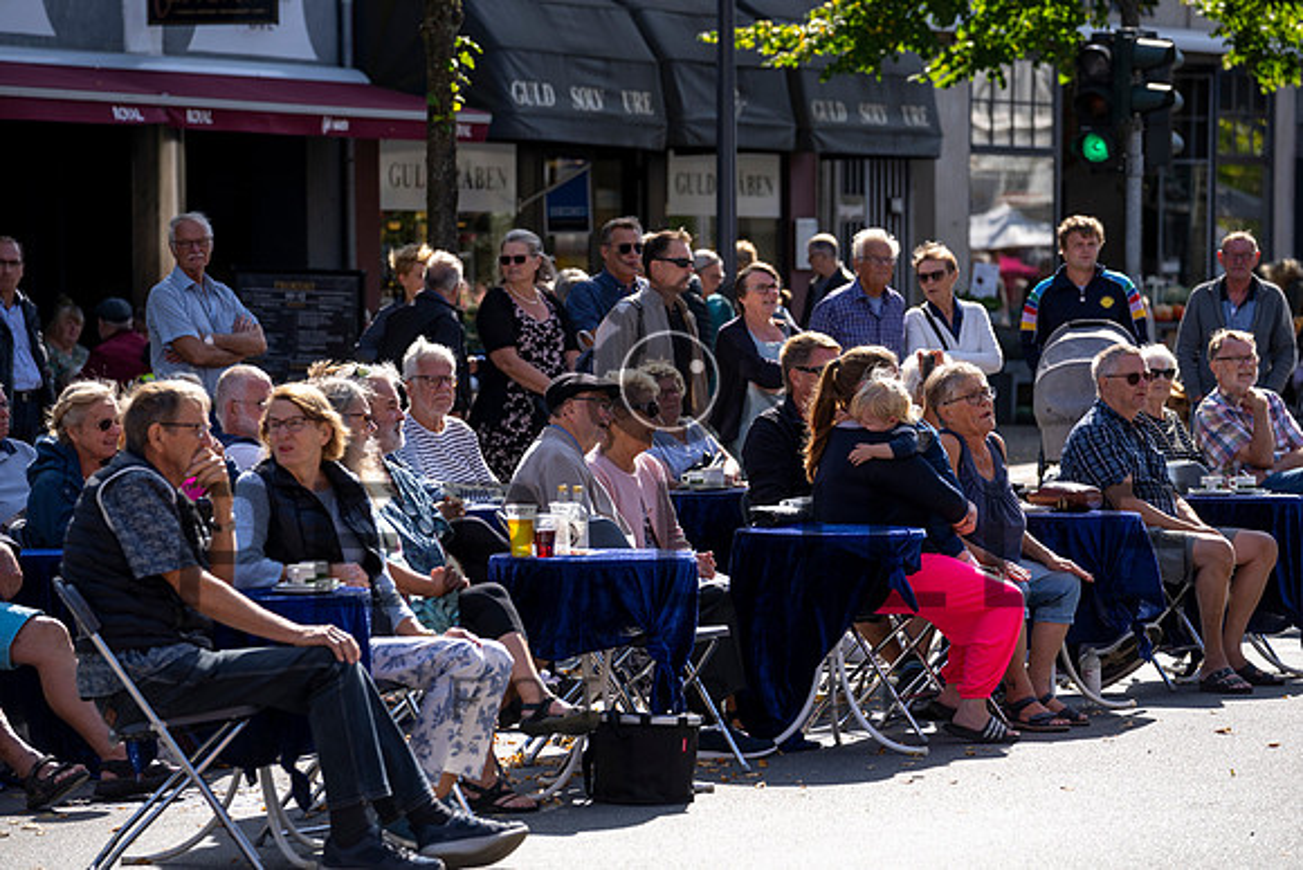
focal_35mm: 161
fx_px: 5828
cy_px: 435
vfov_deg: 8.5
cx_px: 652
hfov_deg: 12.8
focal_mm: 161
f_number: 5
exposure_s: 1/320
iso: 100
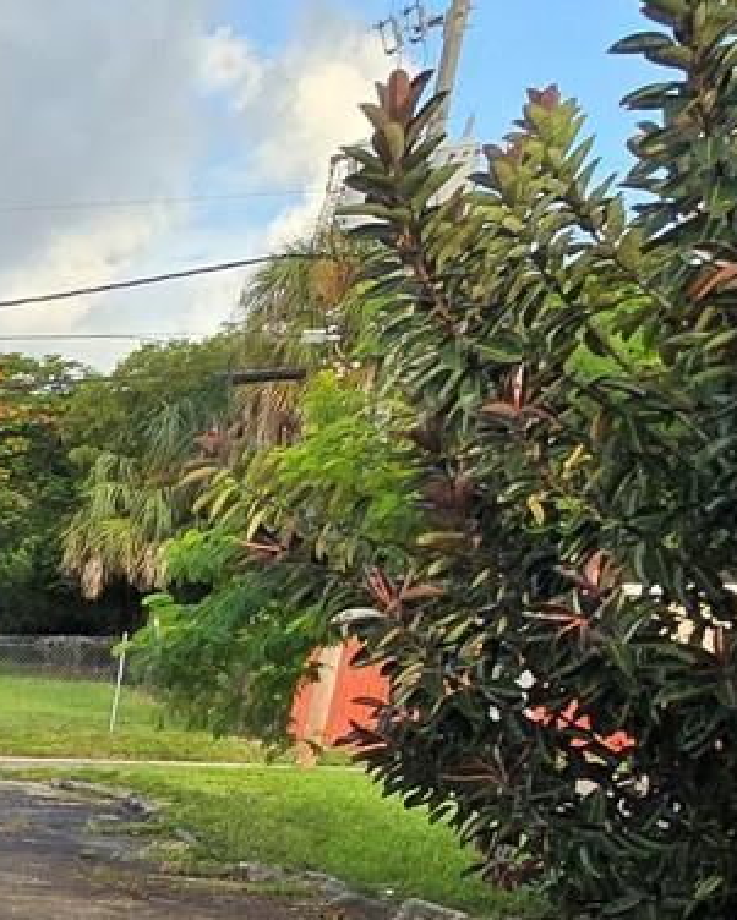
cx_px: -771
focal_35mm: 54
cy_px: 1116
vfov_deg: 29.6
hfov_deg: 18.0
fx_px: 1472
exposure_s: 1/699
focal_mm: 2.2
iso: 50
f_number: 2.2
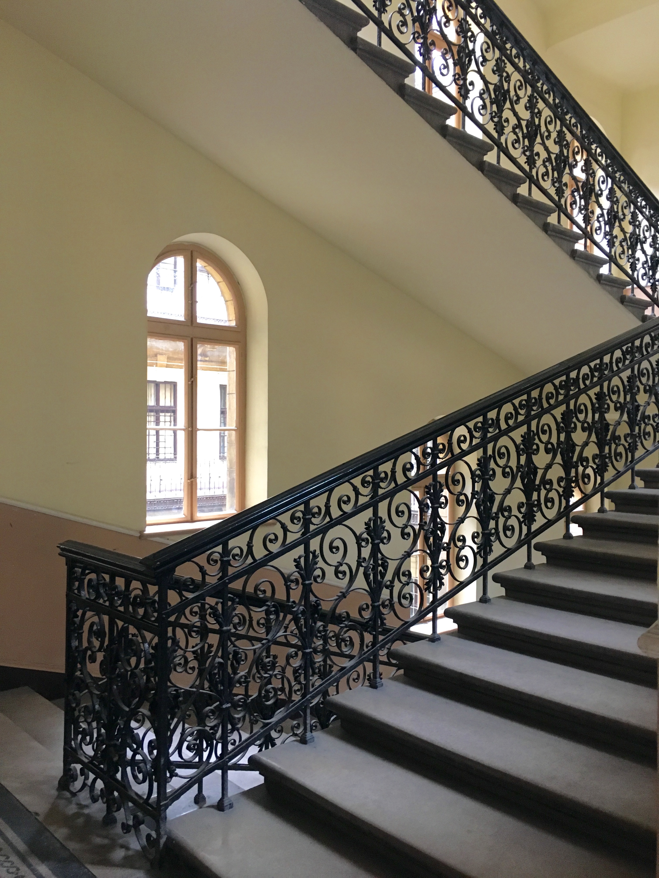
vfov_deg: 61.7
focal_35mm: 29
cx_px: 330
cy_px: 439
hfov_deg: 48.2
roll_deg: -0.4
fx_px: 736
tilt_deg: -0.5
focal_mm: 4.15
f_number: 2.2
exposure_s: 1/33
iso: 160
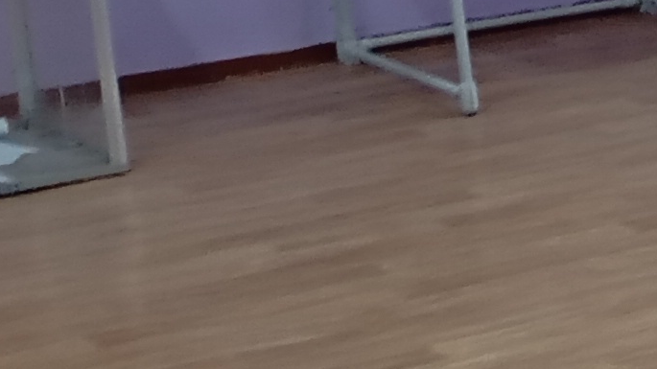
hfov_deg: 10.0
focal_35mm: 182
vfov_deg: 6.7
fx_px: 3170
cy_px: 28
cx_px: 1682
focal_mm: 4.27
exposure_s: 1/33.3
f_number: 1.8
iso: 1161
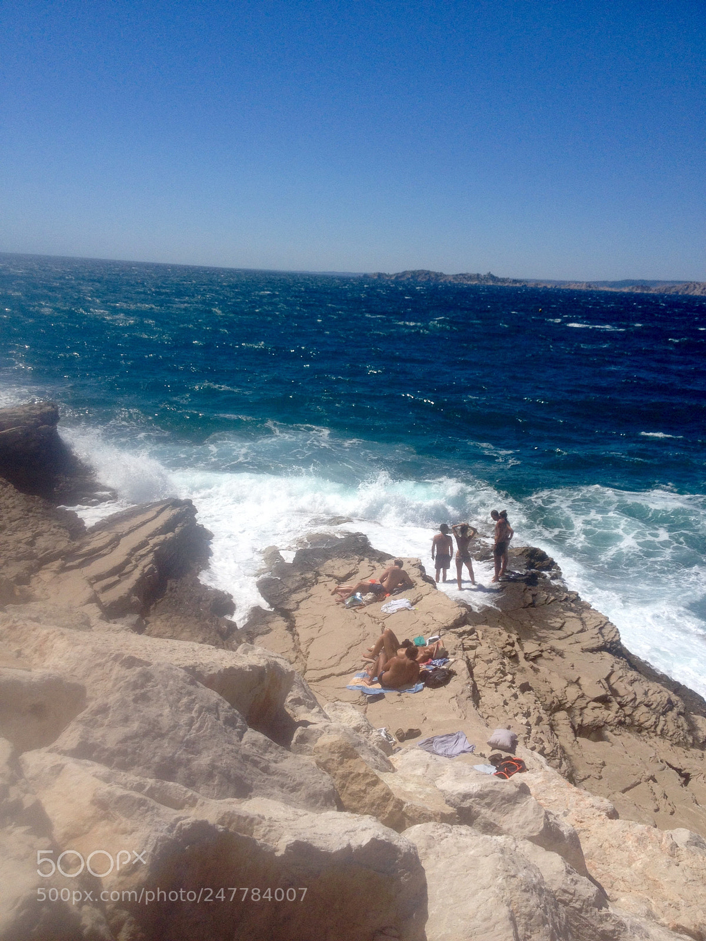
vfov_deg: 52.6
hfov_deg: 40.7
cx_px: 353
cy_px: 470
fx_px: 952
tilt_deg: -13.8
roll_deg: -2.7
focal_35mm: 35
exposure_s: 1/3690
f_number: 2.4
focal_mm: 4.28
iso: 50
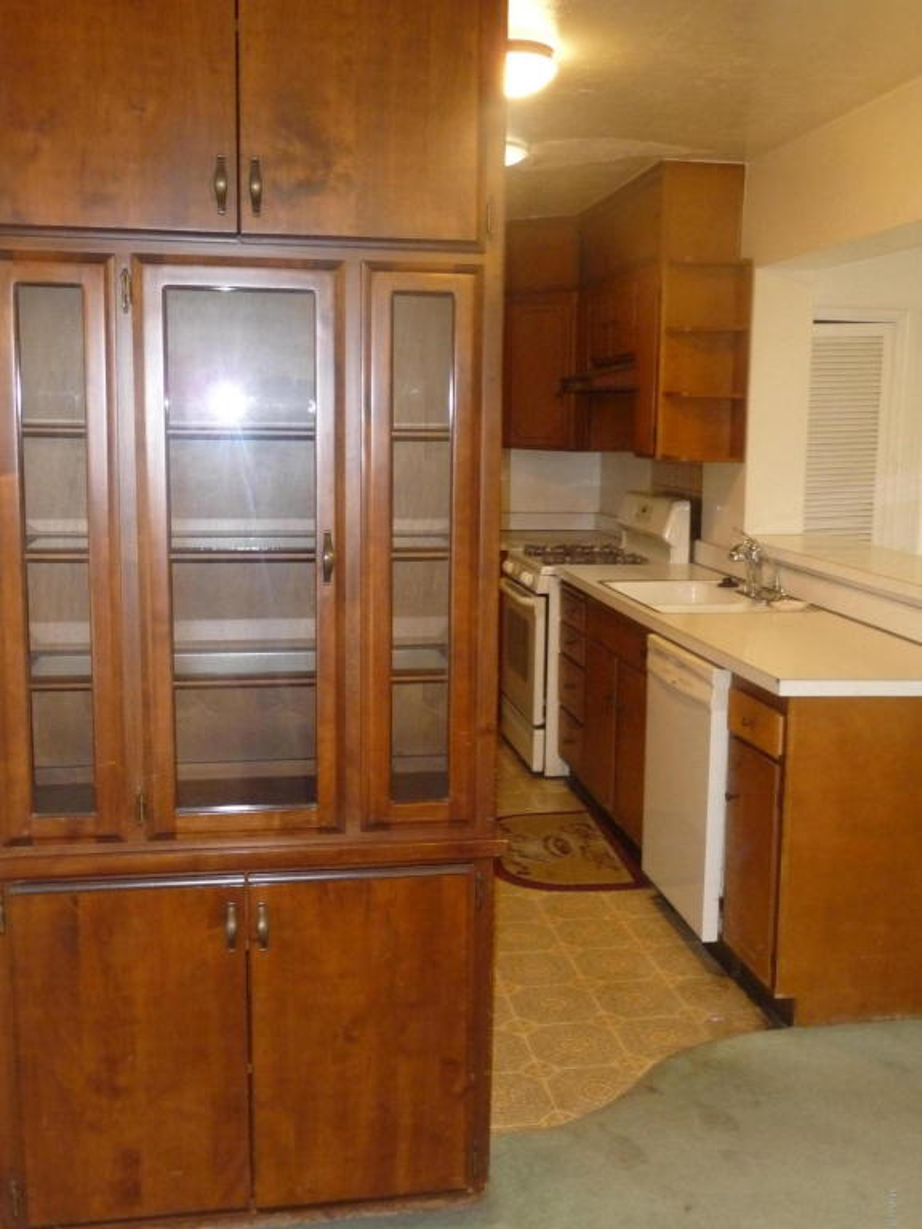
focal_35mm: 36
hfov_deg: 39.7
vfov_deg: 51.4
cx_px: 461
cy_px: 614
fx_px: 1278
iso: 500
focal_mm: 6
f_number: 3.7
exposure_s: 1/30
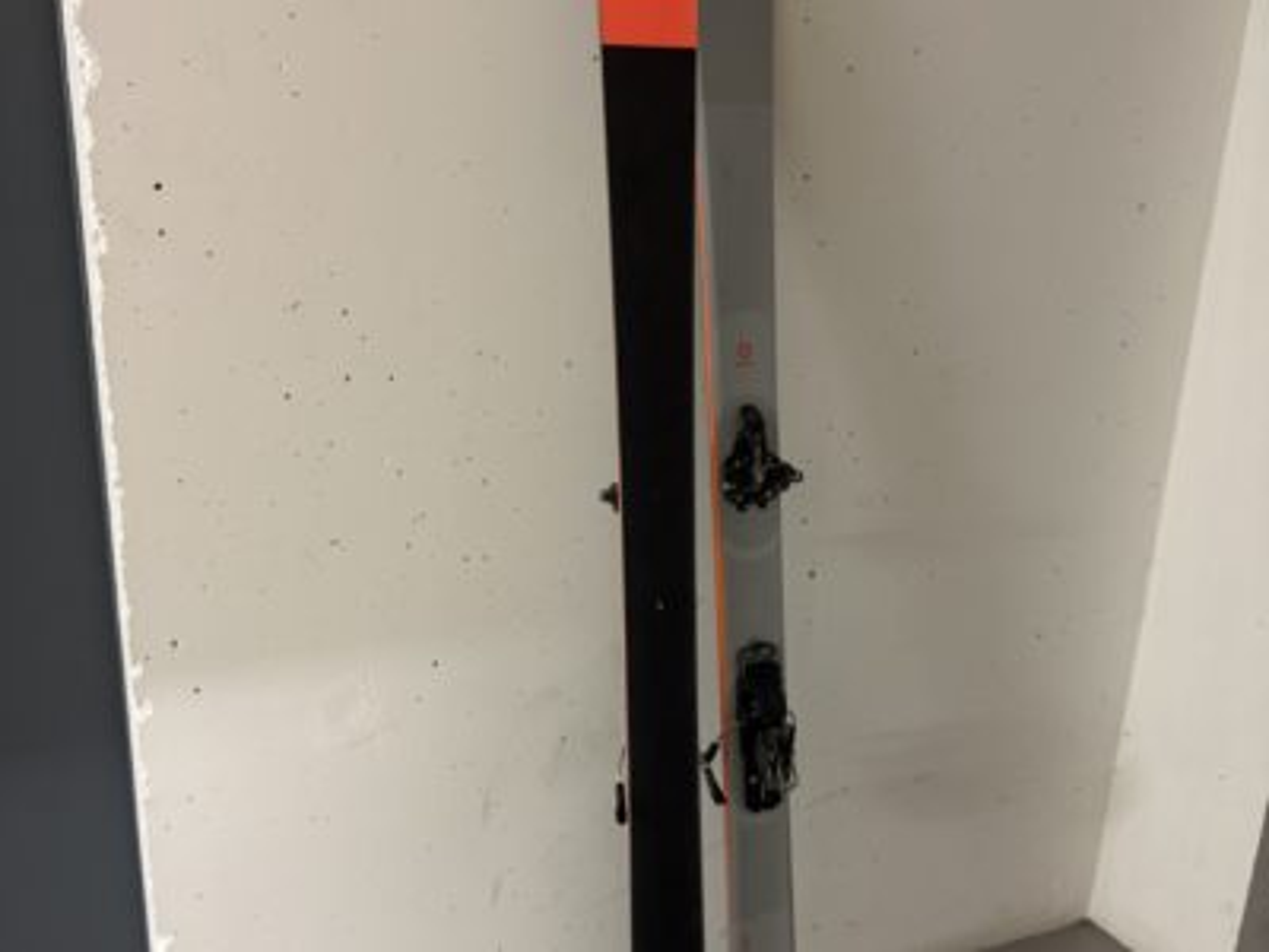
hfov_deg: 71.6
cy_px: 476
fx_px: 880
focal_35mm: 24
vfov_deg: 56.8
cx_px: 634
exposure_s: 1/50
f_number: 1.78
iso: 500
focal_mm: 6.76
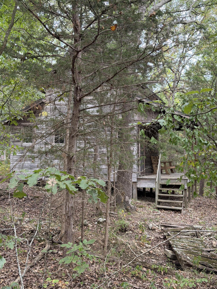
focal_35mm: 48
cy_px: 144
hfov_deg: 30.3
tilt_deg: +2.1
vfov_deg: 39.7
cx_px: 108
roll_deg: -0.4
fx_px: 401
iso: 160
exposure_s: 1/124
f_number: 1.78
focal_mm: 6.76
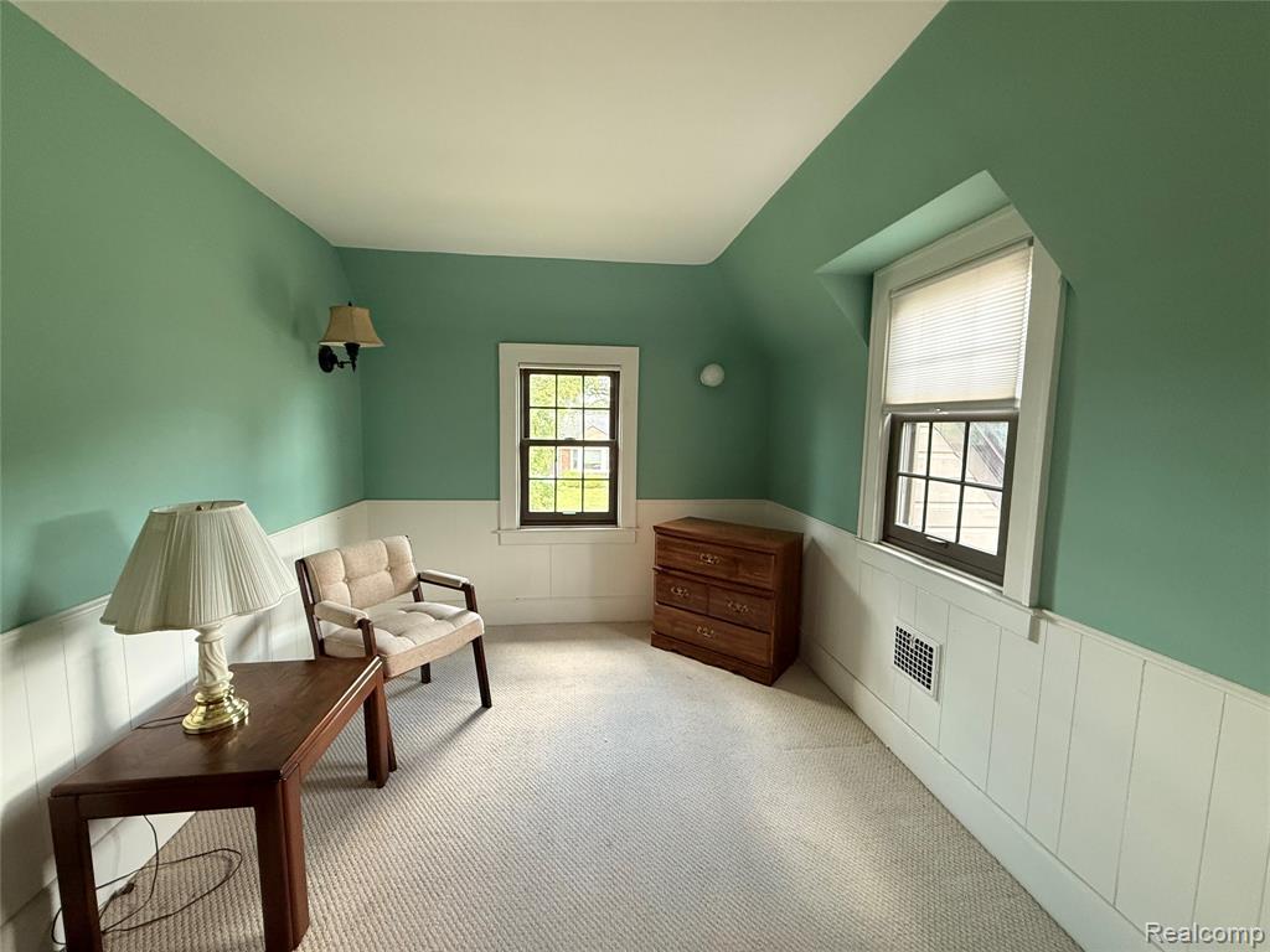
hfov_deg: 102.1
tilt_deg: -4.9
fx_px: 514
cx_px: 635
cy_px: 476
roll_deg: -2.3
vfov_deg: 85.7
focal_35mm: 14
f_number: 2.2
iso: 400
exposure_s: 1/60
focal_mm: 2.22
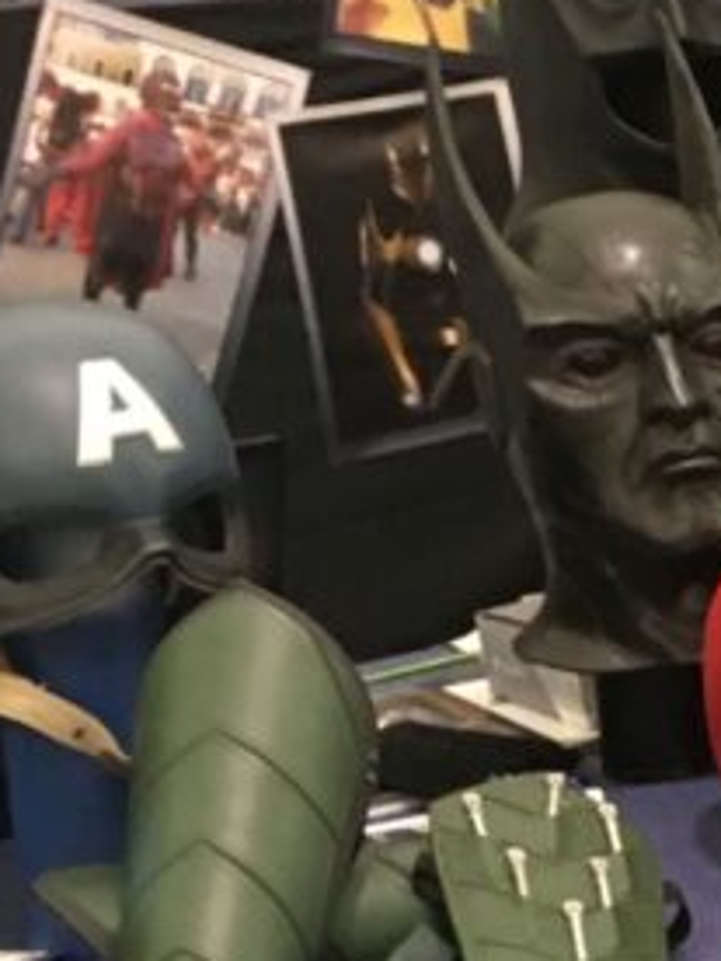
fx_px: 3499
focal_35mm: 126
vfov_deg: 15.6
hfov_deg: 10.5
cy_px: 728
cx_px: 1560
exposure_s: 1/25
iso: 200
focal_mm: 4.15
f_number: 2.2
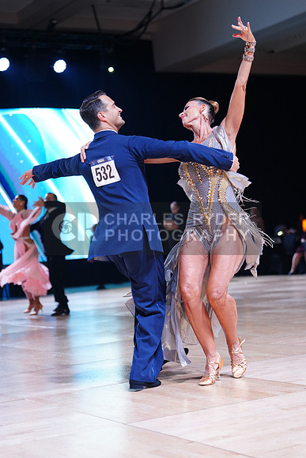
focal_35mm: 70
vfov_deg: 28.8
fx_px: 892
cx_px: 153
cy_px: 229
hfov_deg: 19.5
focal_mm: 70
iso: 1250
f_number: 2.8
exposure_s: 1/500
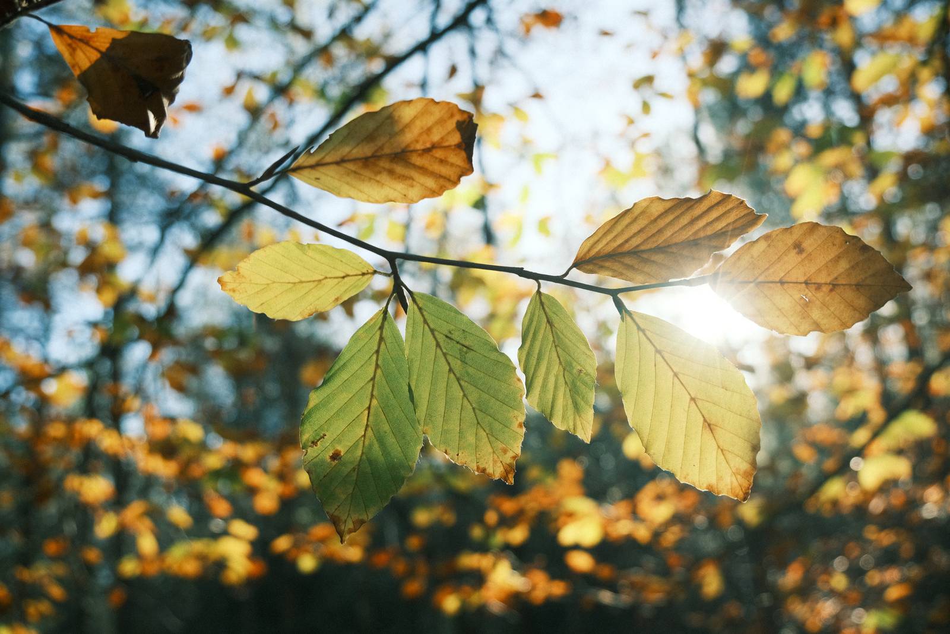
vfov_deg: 40.0
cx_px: 475
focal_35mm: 33
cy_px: 317
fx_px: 871
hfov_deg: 57.2
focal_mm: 22.3
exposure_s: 1/640
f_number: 4
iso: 640
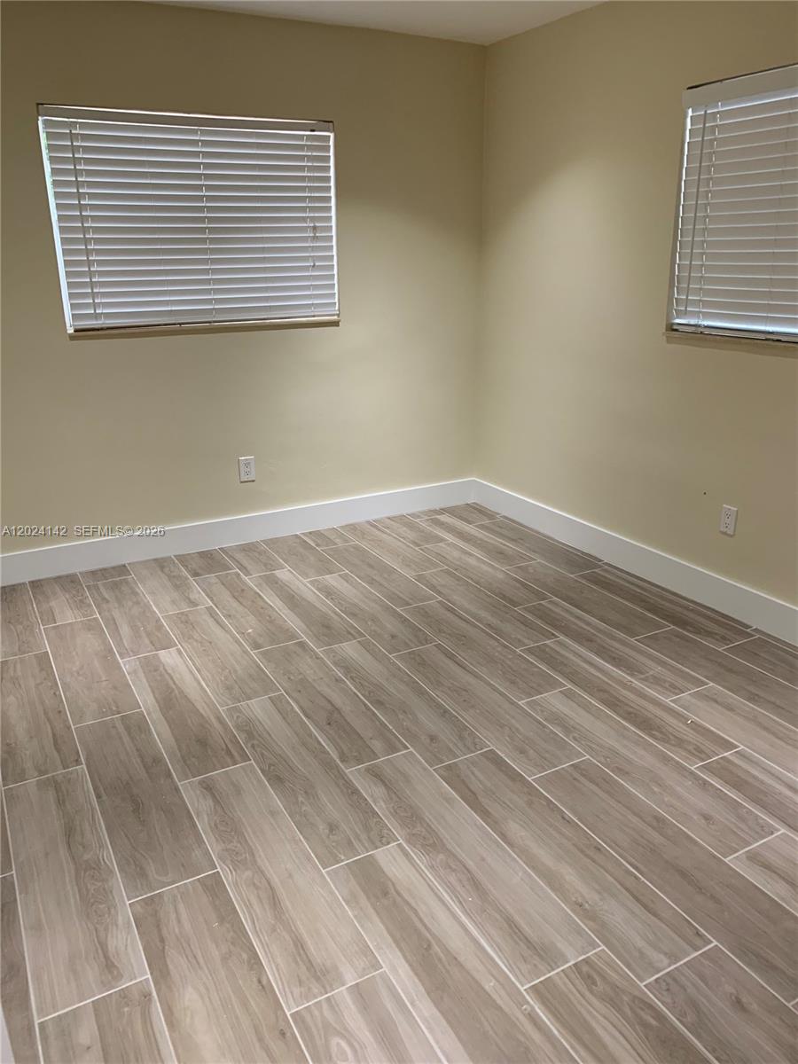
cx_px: 399
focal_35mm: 26
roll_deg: +0.5
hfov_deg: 53.1
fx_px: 799
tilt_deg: -19.1
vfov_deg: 67.3
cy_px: 532
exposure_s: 1/60
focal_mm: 4.25
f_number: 1.8
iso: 125
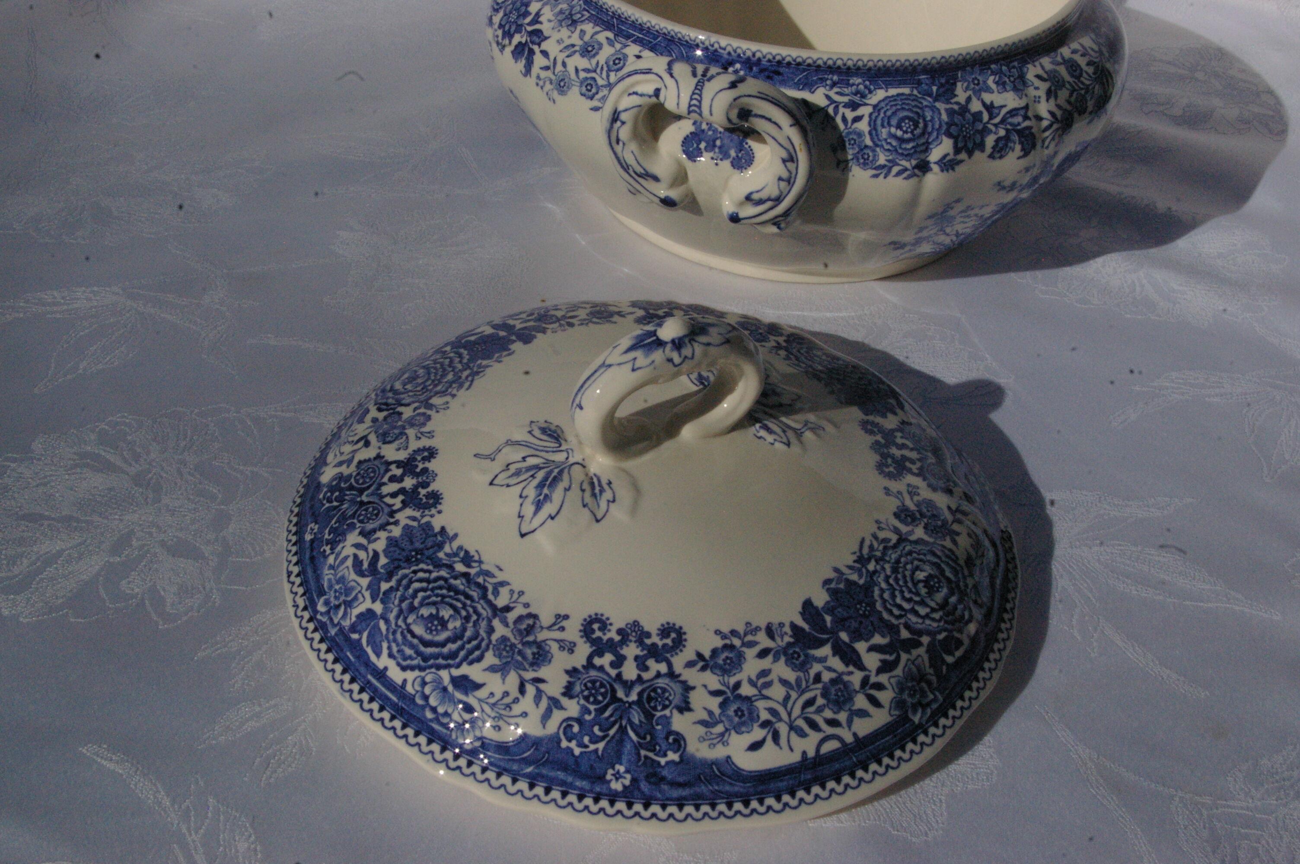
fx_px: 1407
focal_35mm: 39
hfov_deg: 49.6
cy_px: 432
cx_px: 650
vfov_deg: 34.1
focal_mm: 26
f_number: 22
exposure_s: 1/1500
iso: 1600
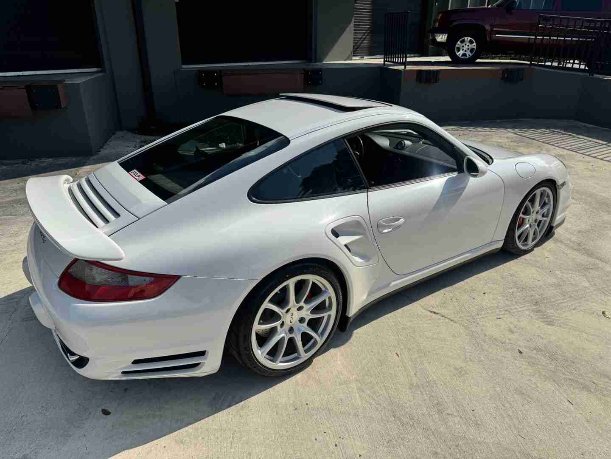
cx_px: 306
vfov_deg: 56.8
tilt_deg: -22.4
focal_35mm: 24
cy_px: 230
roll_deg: -0.3
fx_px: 424
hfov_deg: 71.6
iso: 80
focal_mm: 6.76
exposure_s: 1/9009
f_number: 1.78
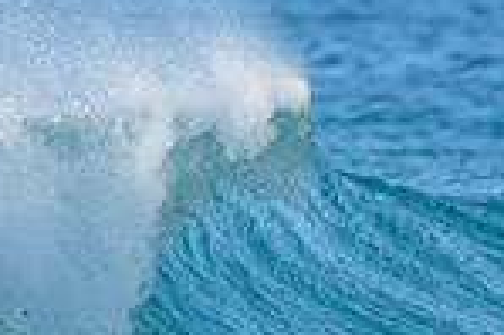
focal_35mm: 1950
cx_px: -318
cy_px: 367
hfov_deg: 1.1
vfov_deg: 0.7
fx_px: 27270
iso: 400
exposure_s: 1/2000
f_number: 5.6
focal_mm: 500
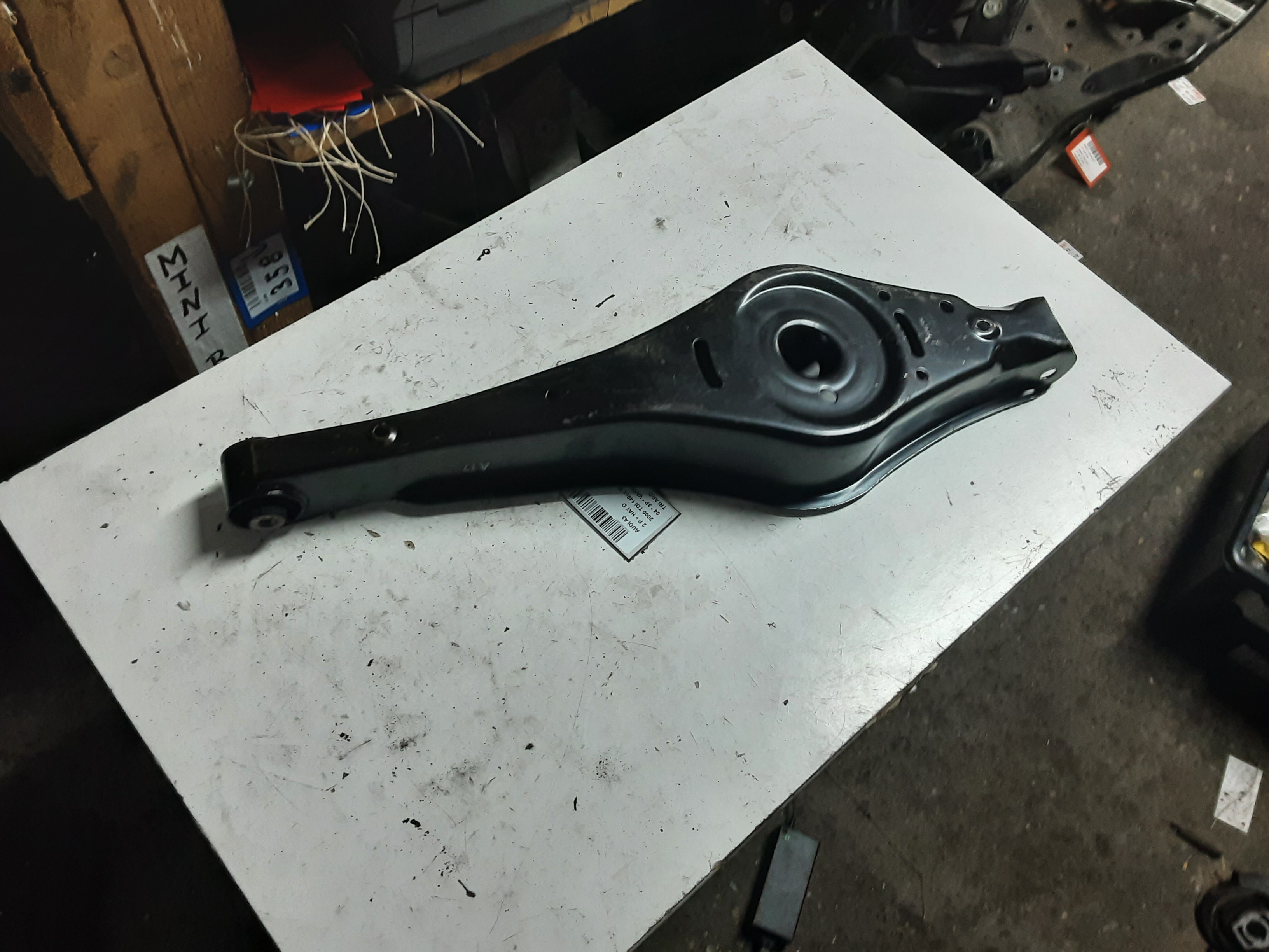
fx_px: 990
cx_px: 634
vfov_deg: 51.4
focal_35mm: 27
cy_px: 476
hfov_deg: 65.3
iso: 125
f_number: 1.9
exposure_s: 1/50
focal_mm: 2.91
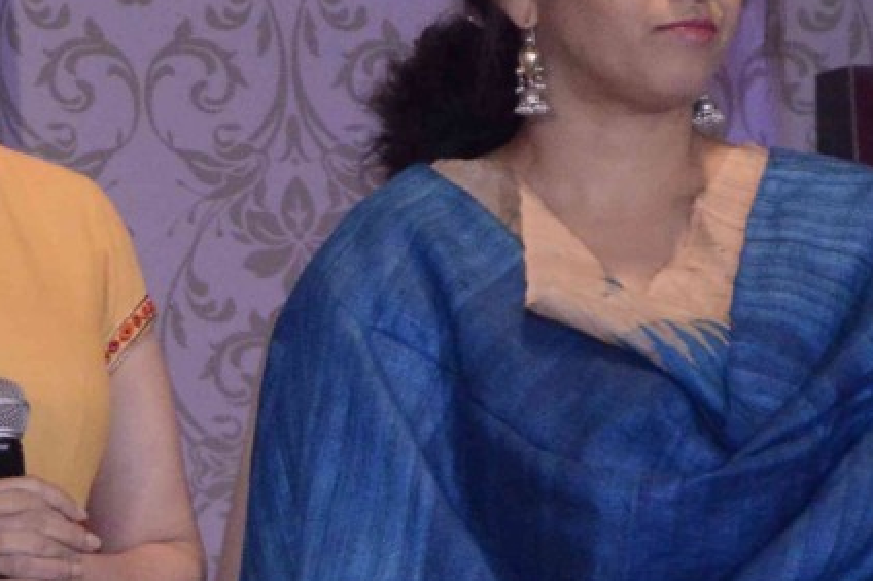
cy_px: 398
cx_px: -777
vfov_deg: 2.3
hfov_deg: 3.5
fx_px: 14255
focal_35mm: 588
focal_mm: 85
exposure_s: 1/200
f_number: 9
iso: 1600
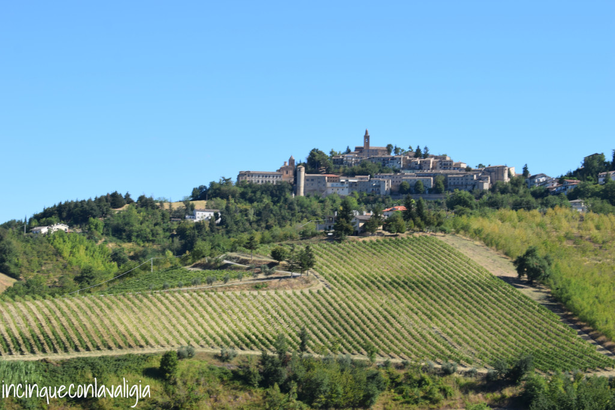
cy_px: 205
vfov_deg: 16.6
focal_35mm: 82
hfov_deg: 24.6
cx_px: 308
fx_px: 1409
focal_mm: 55
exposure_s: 1/320
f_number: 9
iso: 200
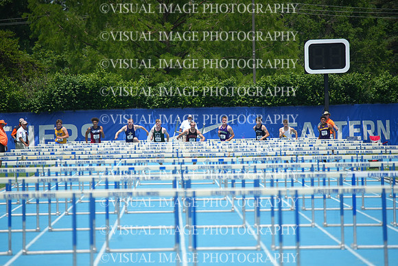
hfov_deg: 6.2
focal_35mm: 330
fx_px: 3649
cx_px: 199
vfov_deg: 4.2
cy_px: 133
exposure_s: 1/2500
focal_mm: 330
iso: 400
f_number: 5.6
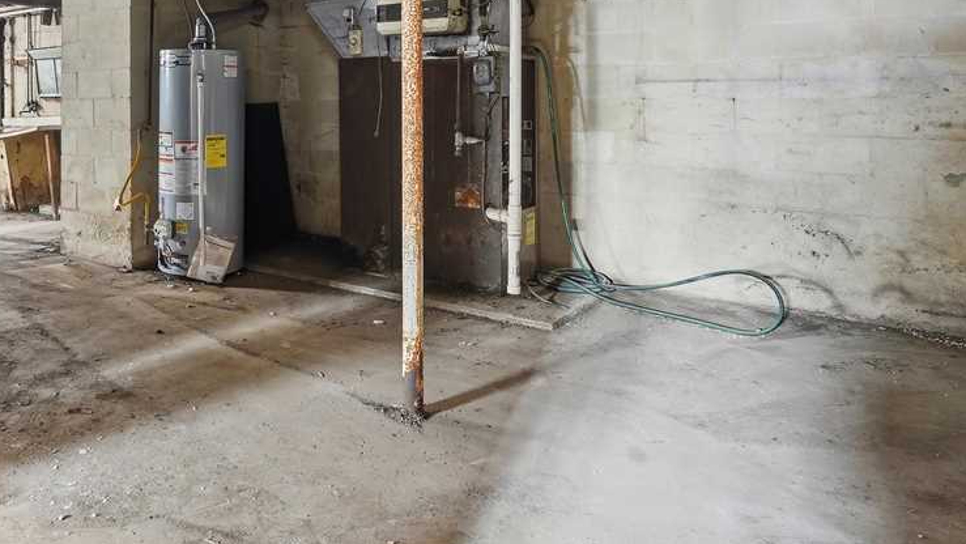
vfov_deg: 38.3
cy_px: 90
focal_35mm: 29
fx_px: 743
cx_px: 259
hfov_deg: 62.8
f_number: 9
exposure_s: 1.6
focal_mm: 16
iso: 250
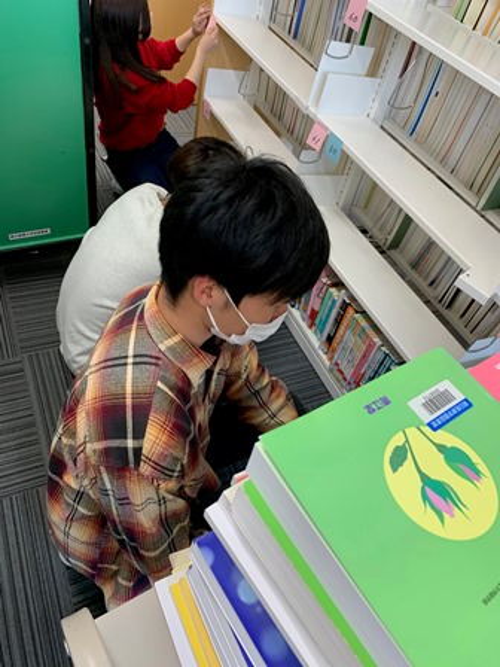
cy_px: 334
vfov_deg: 67.3
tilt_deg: -45.0
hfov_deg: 53.1
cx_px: 250
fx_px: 501
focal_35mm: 26
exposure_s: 1/121
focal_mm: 4.25
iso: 80
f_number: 1.8
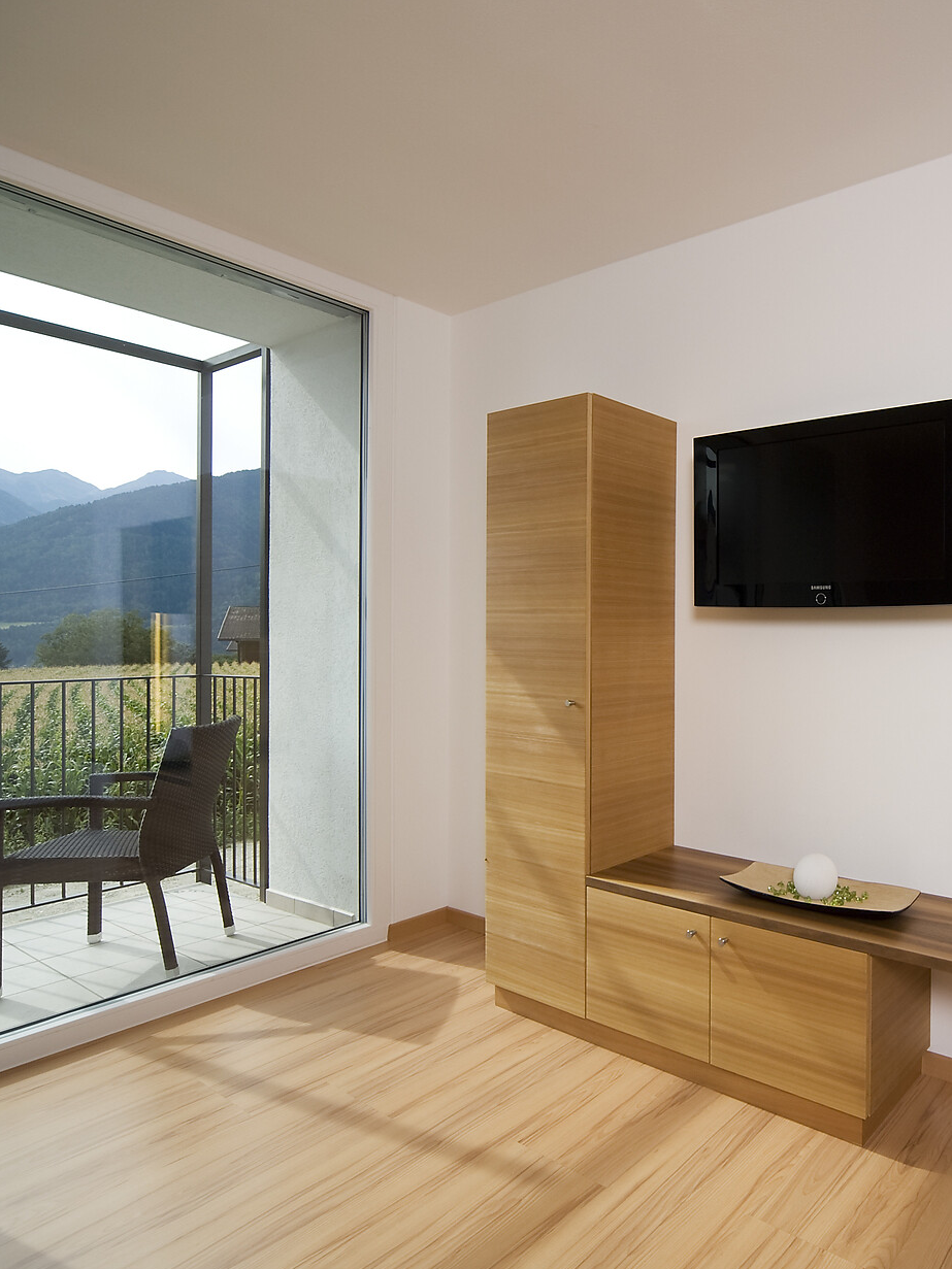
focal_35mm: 21
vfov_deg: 79.0
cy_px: 624
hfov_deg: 58.4
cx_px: 765
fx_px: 770
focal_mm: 14
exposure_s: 1/100
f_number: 11
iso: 200
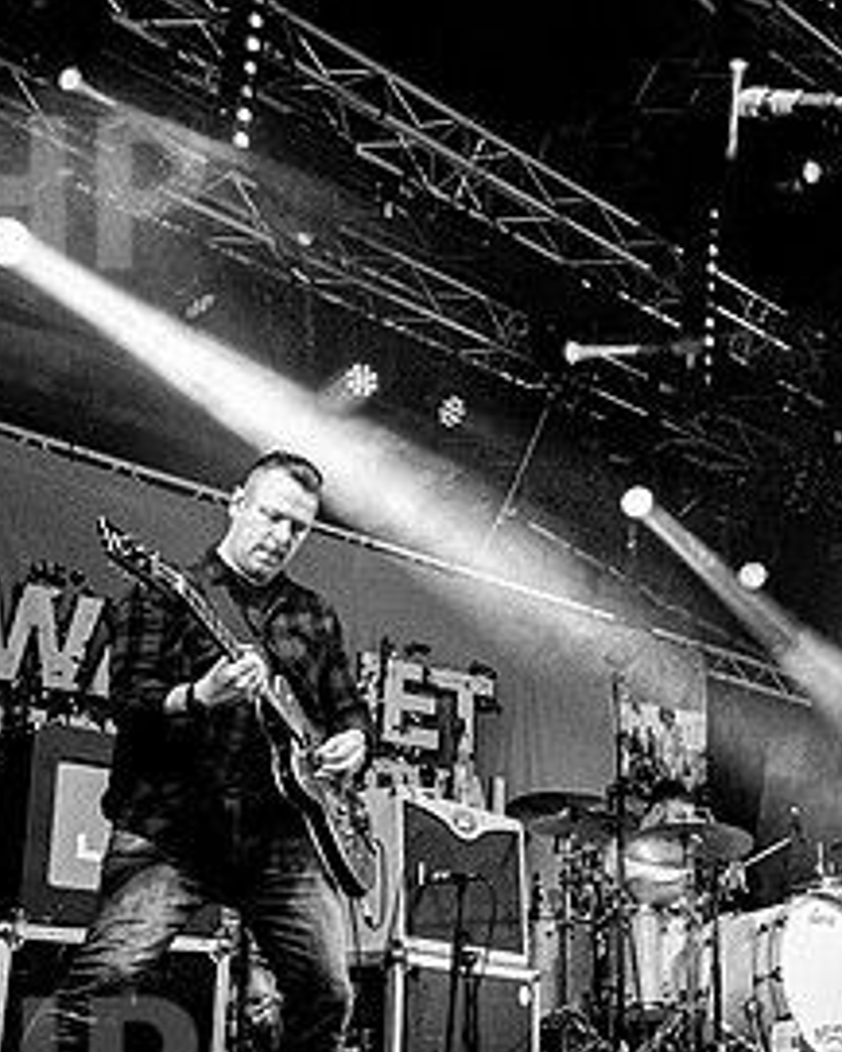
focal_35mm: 50
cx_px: 729
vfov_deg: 37.1
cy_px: 652
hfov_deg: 29.2
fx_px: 1557
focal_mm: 24
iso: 4000
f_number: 4
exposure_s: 1/800
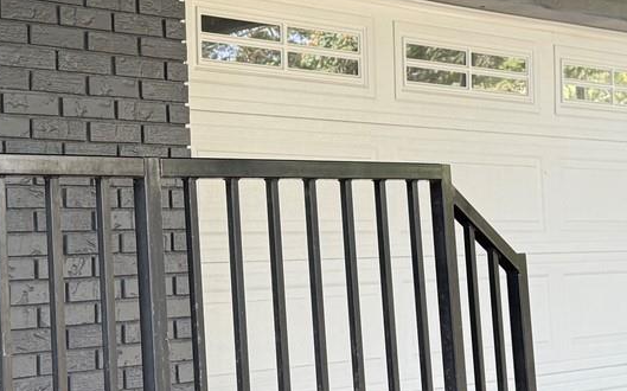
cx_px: 191
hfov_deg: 26.6
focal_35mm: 77
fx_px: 1315
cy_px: 150
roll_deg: +2.4
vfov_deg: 16.9
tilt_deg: +6.5
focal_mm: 6.76
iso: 100
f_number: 1.78
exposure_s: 1/156
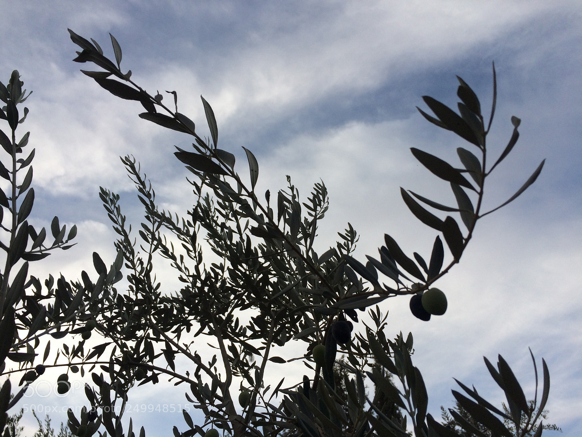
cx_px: 291
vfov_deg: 48.2
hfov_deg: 61.7
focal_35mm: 29
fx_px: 488
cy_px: 218
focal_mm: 4.15
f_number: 2.2
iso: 32
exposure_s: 1/1642
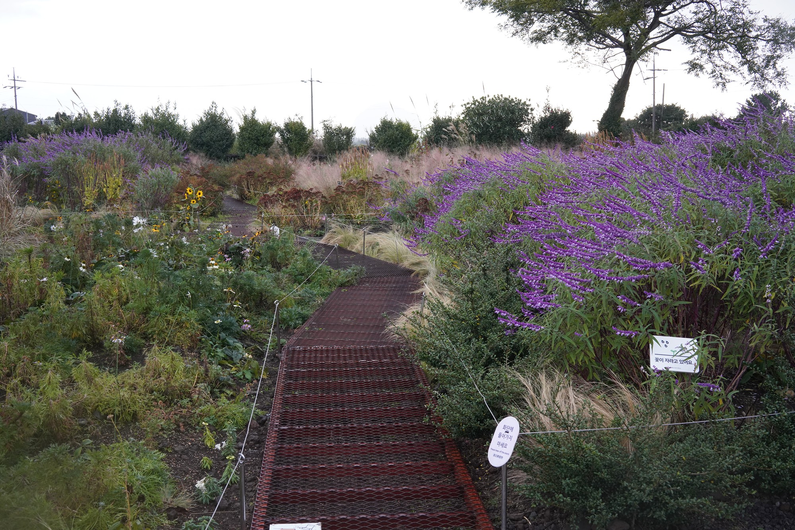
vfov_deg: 37.9
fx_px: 773
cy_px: 265
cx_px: 398
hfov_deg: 54.4
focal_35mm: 35
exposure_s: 1/100
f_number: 10
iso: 1250
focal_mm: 35
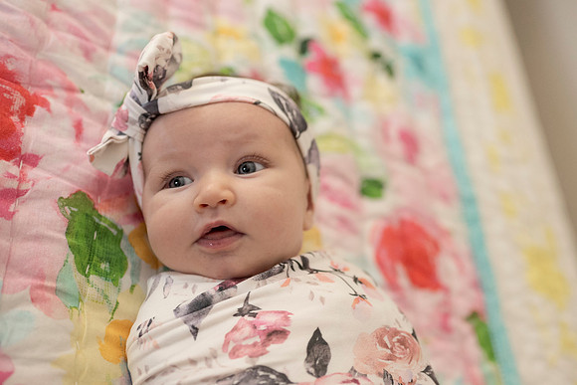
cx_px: 332
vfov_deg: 32.1
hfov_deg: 46.5
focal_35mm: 42
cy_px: 185
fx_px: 669
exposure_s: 1/100
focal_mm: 35
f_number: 2.2
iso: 2000
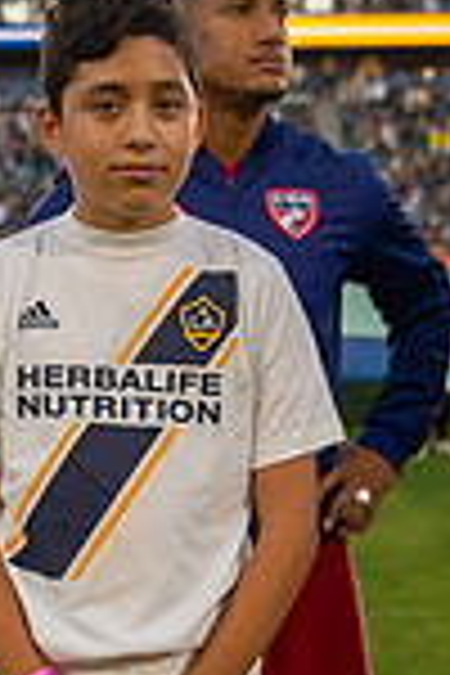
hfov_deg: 14.7
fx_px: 1744
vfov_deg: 21.7
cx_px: 158
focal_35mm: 93
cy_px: 513
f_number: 2.8
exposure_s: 1/640
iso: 400
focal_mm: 31
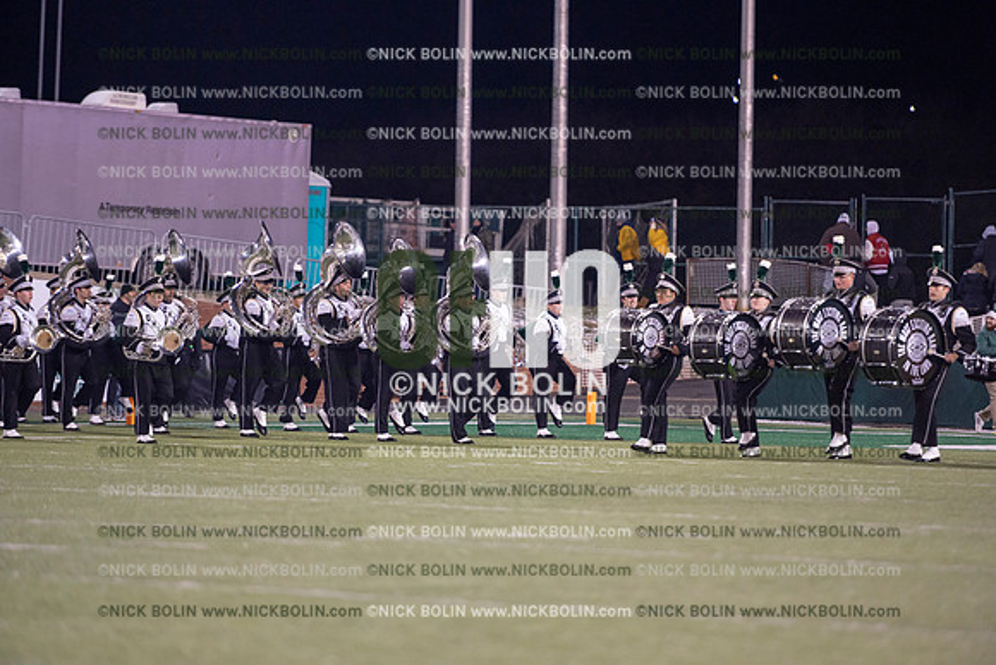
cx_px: 498
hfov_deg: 10.3
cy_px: 332
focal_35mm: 200
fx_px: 5534
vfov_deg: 6.9
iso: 2500
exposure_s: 1/1250
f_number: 2.8
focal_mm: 200
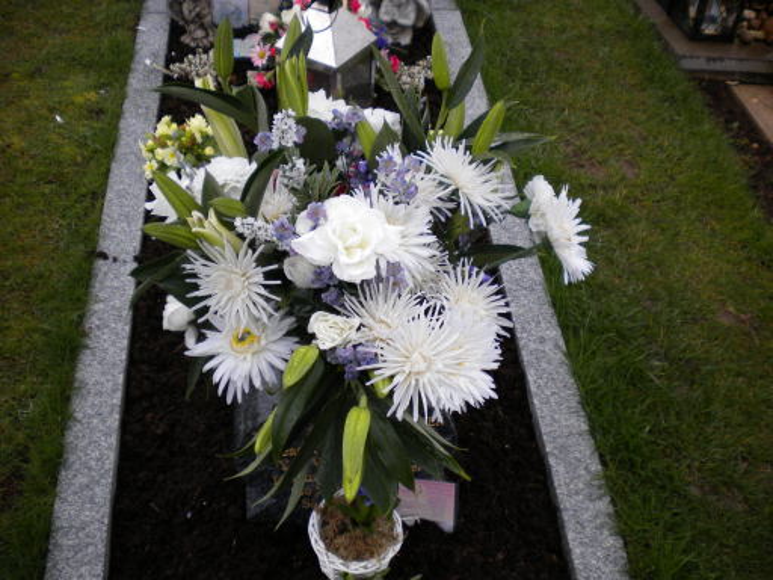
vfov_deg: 40.7
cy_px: 290
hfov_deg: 52.6
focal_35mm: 35
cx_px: 386
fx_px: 782
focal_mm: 6.3
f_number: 3.1
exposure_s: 1/420
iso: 163
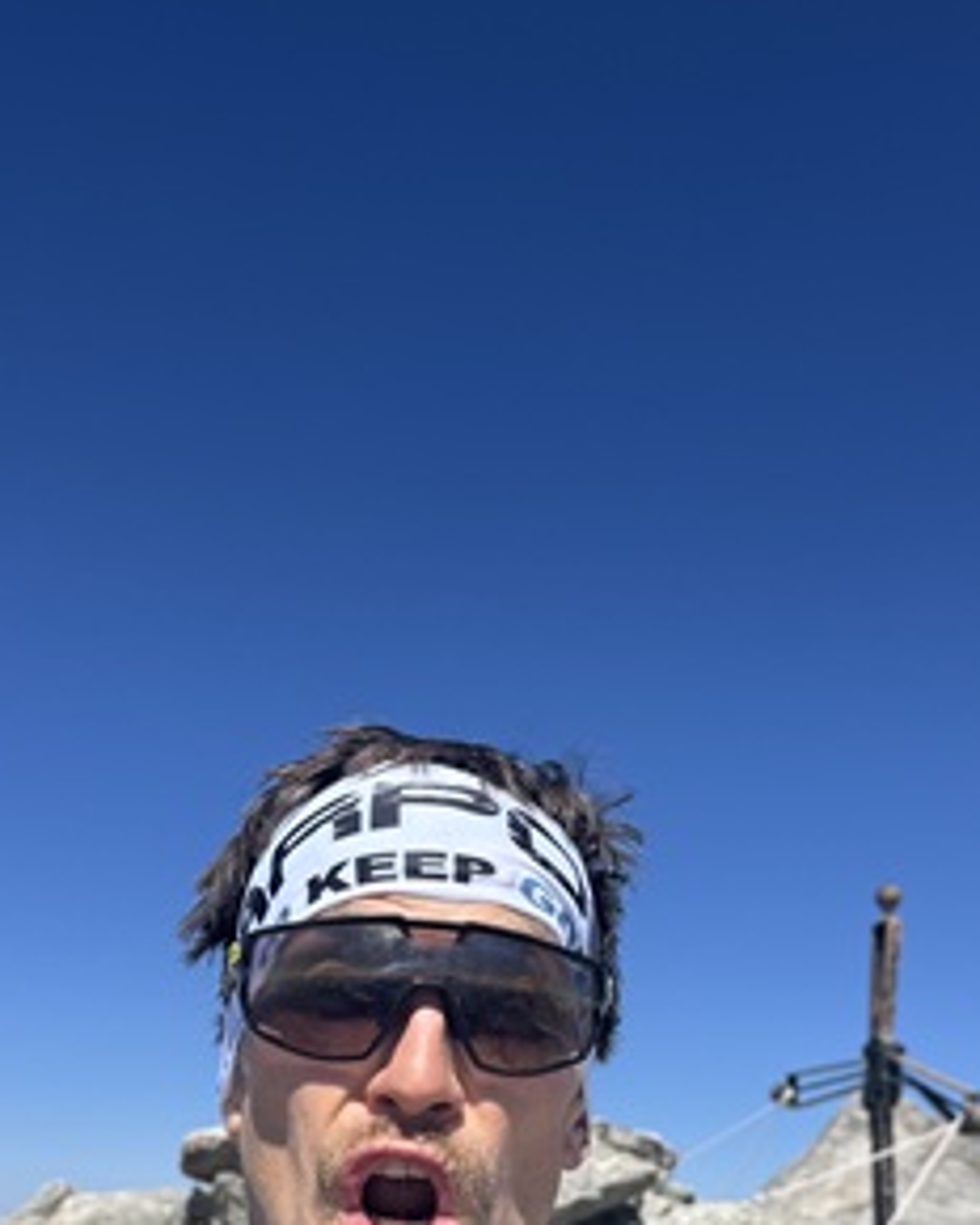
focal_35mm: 43
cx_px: 532
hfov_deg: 34.9
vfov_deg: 40.5
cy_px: 1041
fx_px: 1559
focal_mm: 6.76
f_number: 1.78
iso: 80
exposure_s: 1/4950
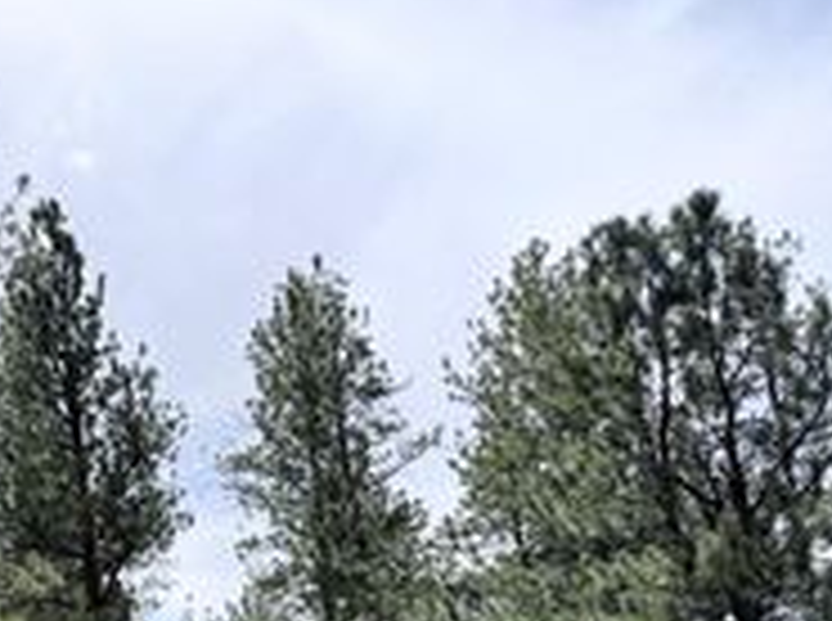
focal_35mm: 65
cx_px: -243
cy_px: 808
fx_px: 1559
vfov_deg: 20.5
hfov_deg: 25.7
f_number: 1.78
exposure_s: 1/5714
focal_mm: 6.76
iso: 100
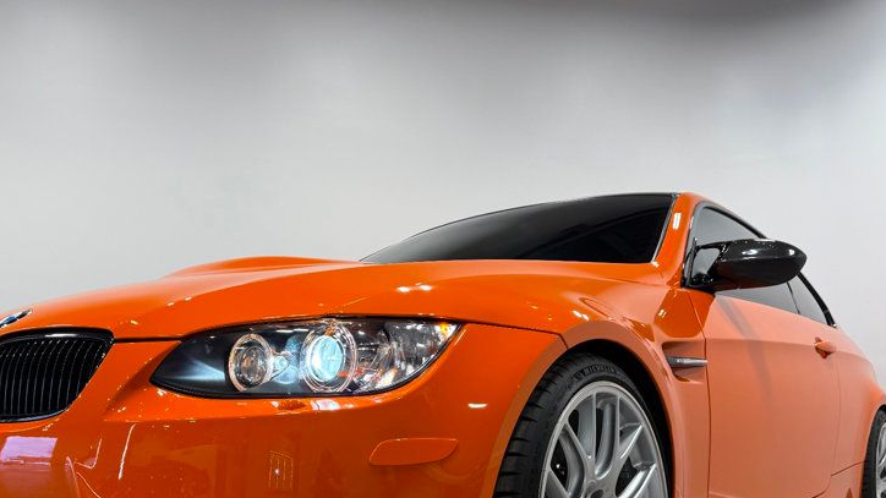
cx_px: 400
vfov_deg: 30.8
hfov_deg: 53.9
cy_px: 431
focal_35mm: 37
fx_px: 869
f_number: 1.78
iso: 64
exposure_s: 1/250
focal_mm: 6.76
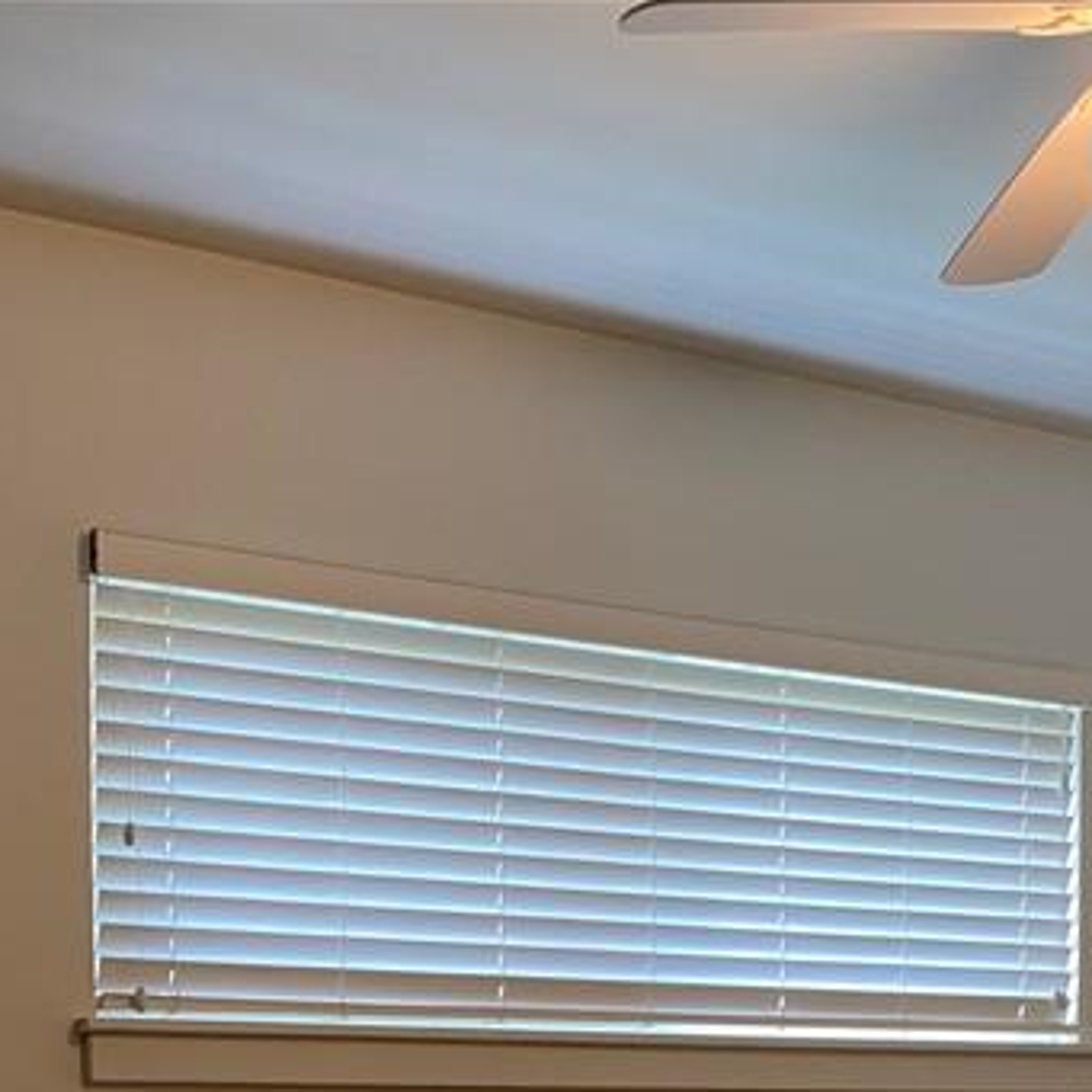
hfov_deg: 24.9
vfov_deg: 23.3
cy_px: 1226
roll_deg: -0.8
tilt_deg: -3.2
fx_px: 2463
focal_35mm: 69
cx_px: 708
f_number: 1.8
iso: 125
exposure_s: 1/60
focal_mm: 4.25
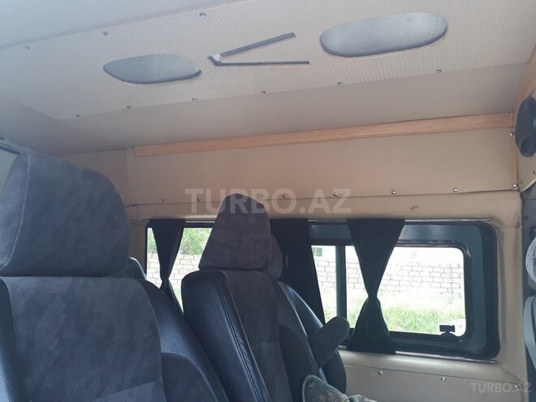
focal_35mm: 27
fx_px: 418
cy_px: 201
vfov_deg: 51.4
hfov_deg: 65.3
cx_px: 268
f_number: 1.9
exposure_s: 1/109
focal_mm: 3.6
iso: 40
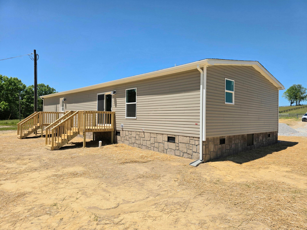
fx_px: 204
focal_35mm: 23
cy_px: 115
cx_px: 154
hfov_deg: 73.9
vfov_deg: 58.9
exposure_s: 1/10000
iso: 64
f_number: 1.7
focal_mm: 6.3
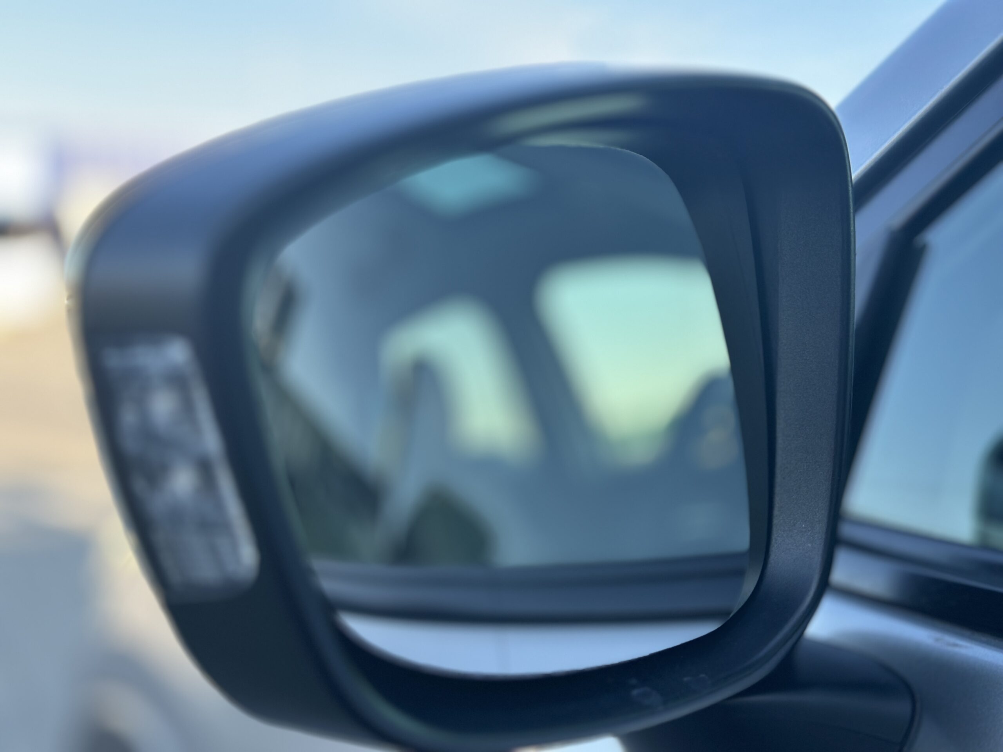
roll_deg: +1.1
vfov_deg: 30.3
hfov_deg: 39.7
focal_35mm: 48
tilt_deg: -5.1
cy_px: 376
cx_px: 502
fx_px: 1391
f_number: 1.78
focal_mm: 6.86
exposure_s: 1/590
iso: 80
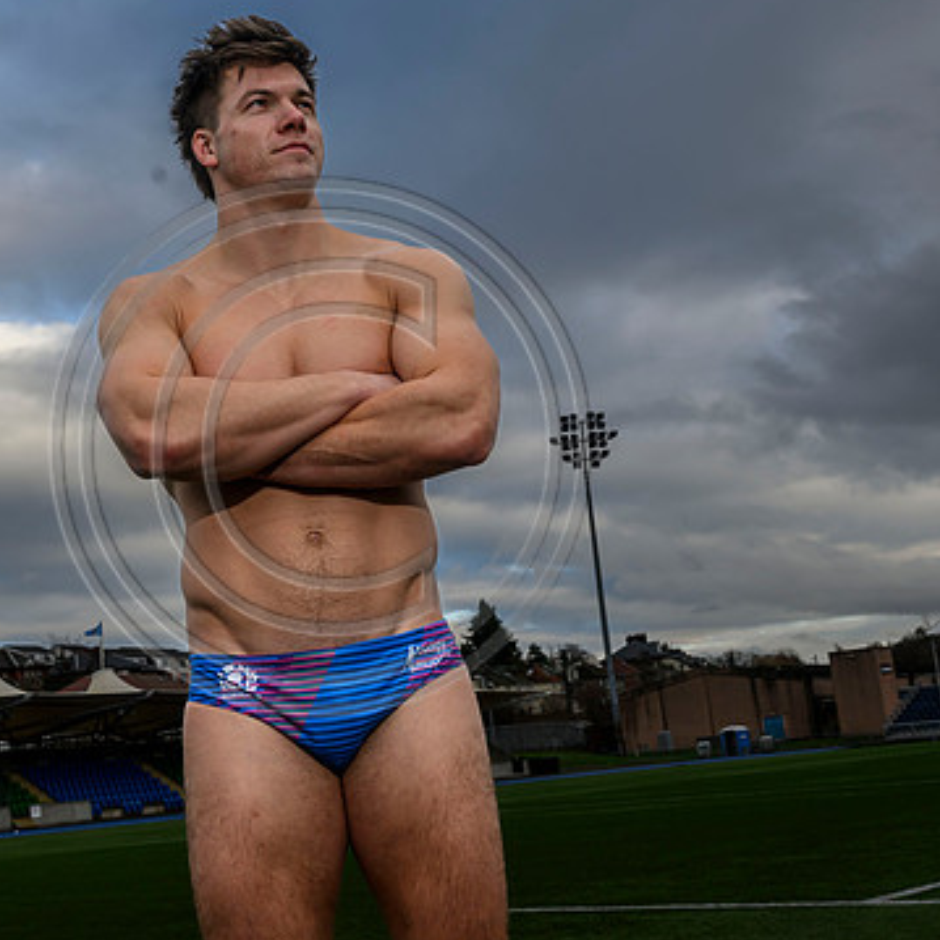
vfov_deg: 30.6
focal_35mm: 56
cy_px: 448
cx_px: 269
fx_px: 1720
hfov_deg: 30.2
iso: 320
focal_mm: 31.5
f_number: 9
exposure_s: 1/200
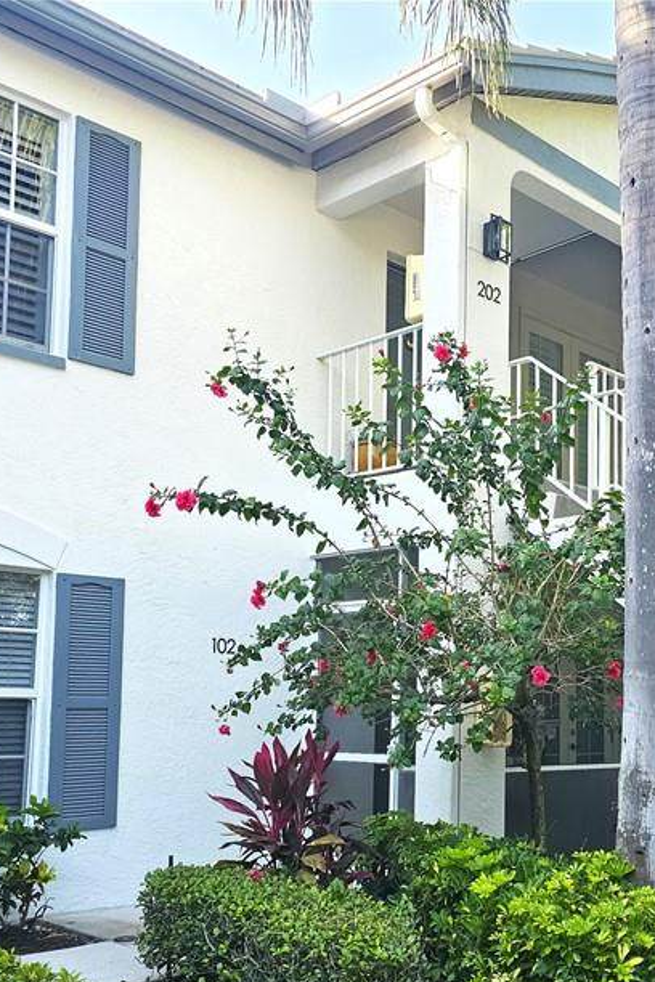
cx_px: 490
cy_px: 615
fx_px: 1092
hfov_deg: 32.8
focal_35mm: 40
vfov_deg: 48.0
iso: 50
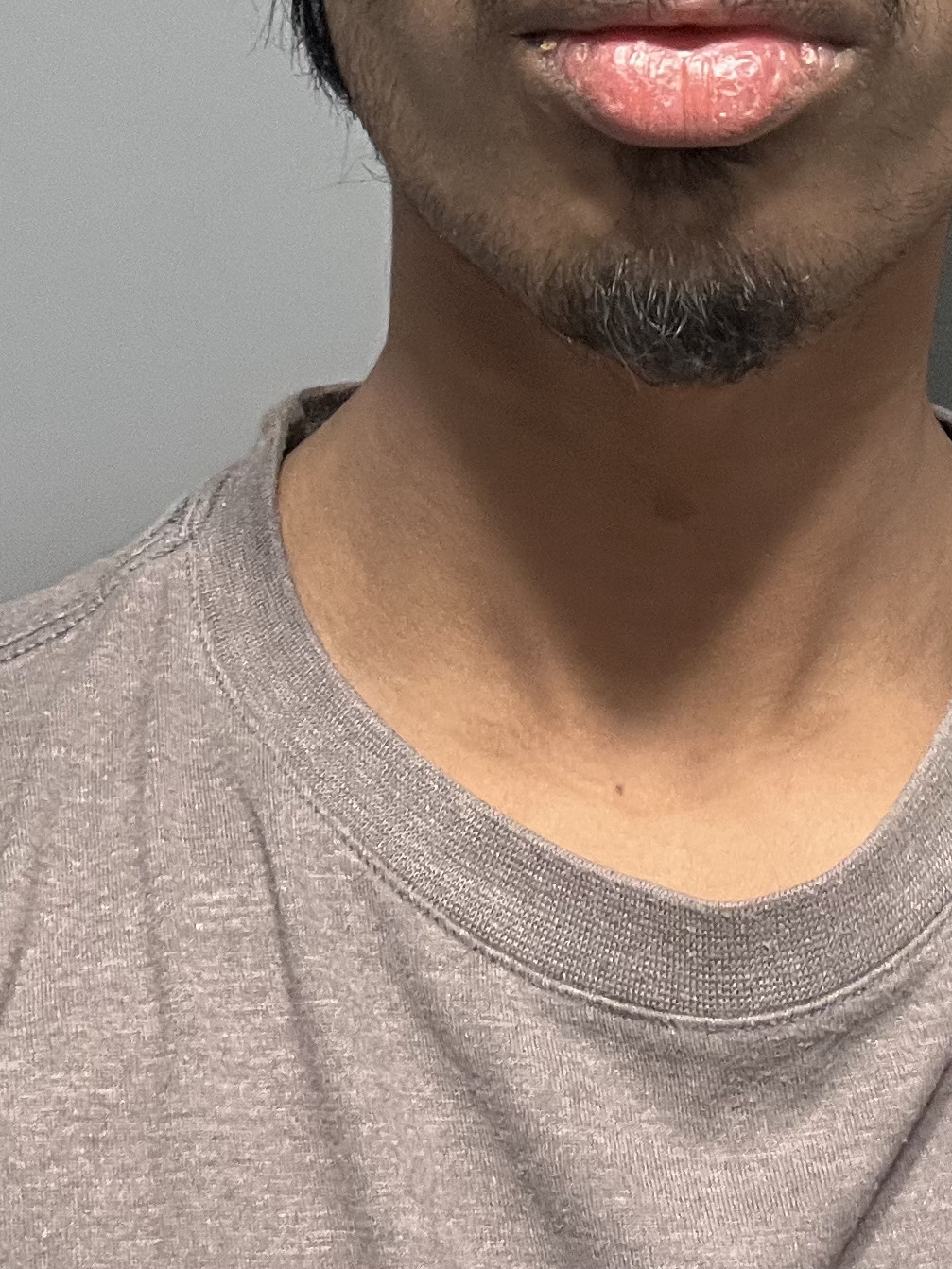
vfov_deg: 25.7
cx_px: 686
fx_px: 2531
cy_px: -181
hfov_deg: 21.2
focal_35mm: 69
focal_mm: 2.71
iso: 250
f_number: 2.2
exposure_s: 1/40
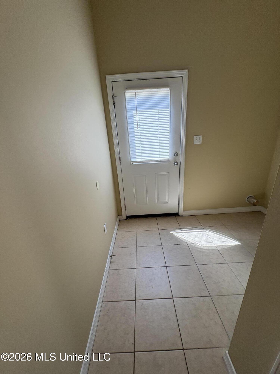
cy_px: 187
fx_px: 151
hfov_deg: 85.7
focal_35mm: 14
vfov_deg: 102.1
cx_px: 140
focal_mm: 2.22
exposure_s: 1/120
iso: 50
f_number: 2.2
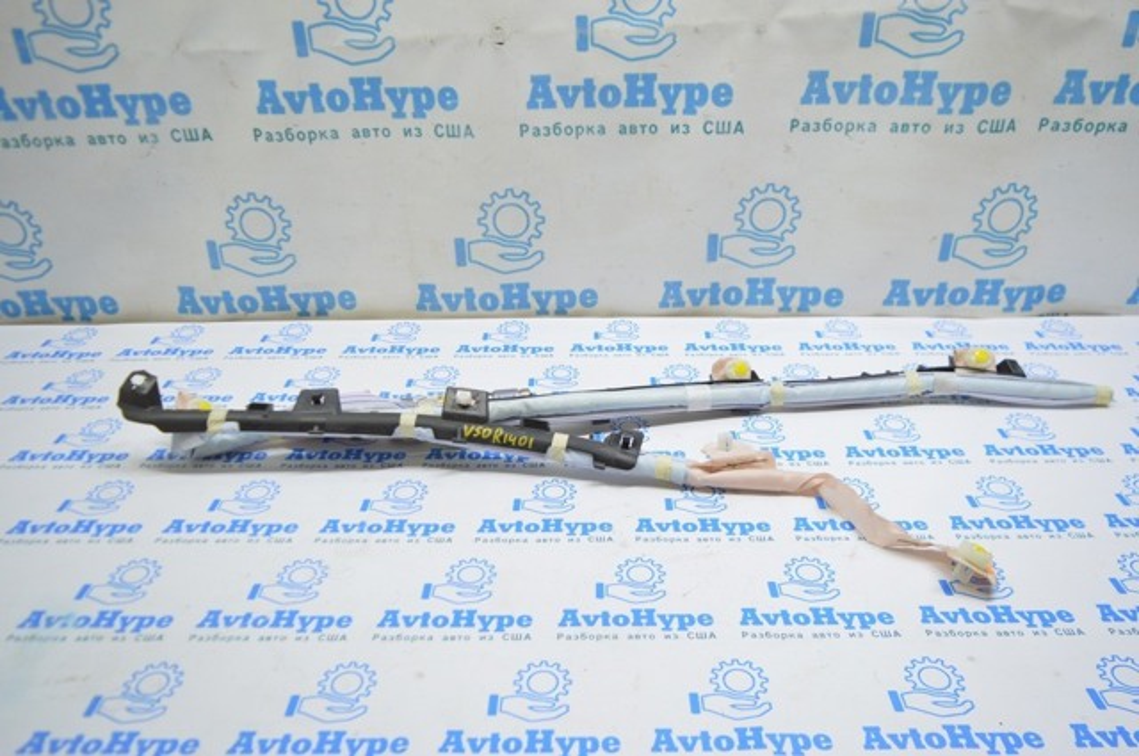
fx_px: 853
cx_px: 570
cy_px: 378
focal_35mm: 27
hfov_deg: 67.4
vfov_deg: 47.8
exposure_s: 1/50
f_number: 3.5
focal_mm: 18
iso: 400
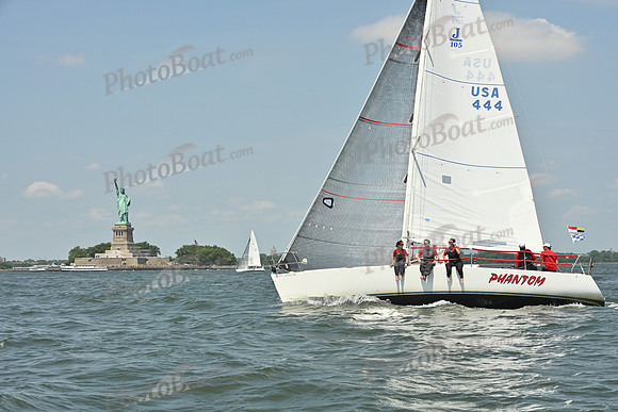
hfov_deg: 28.8
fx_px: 1202
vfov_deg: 19.5
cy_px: 206
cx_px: 309
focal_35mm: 70
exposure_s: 1/1250
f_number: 10
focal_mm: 70
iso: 320
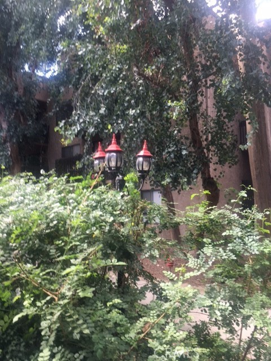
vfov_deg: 61.7
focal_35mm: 29
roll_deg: -4.0
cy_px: 180
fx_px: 303
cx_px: 136
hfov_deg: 48.2
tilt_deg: +5.8
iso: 25
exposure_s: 1/60
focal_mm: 4.15
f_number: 2.2
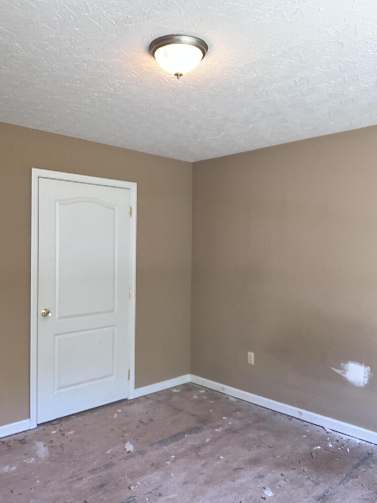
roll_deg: -0.3
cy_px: 252
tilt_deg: -0.1
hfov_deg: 48.2
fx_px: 421
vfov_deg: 61.7
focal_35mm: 29
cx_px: 188
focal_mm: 3
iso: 320
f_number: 1.8
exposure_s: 1/40
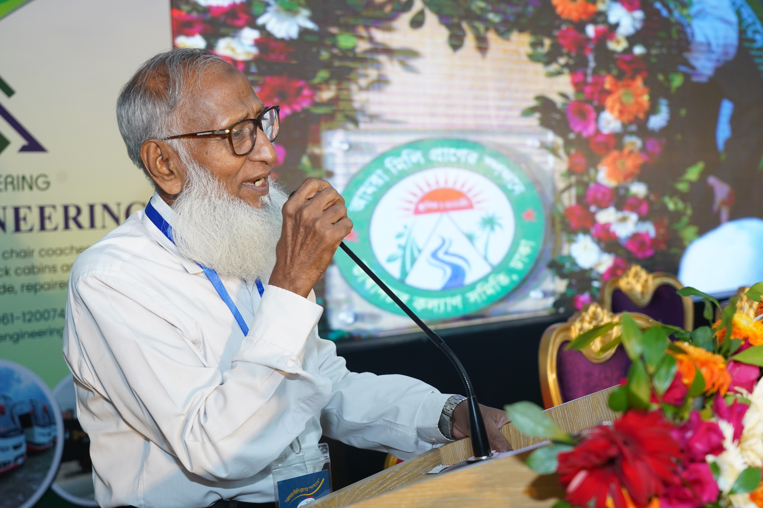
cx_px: 382
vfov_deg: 26.5
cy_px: 254
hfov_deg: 38.9
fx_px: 1081
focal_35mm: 51
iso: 2000
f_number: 5.6
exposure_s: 1/125
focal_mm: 51
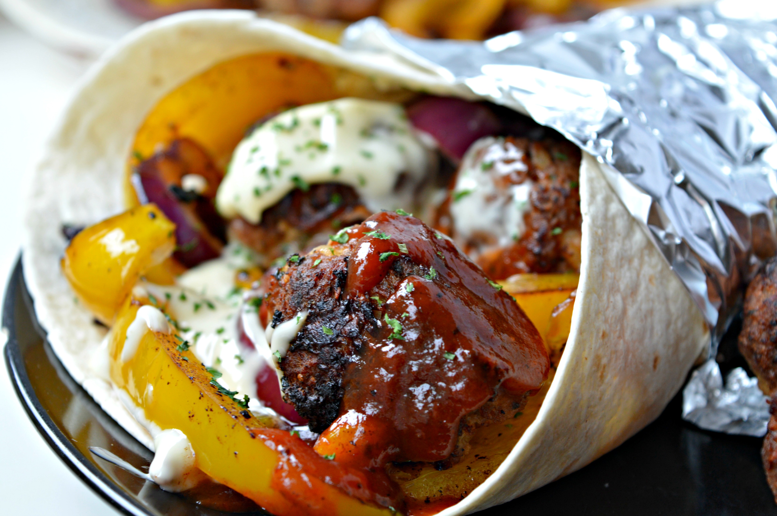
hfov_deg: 24.6
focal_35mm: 82
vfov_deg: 16.5
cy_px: 258
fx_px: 1779
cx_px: 388
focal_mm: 55
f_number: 5.6
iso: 200
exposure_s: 1/15
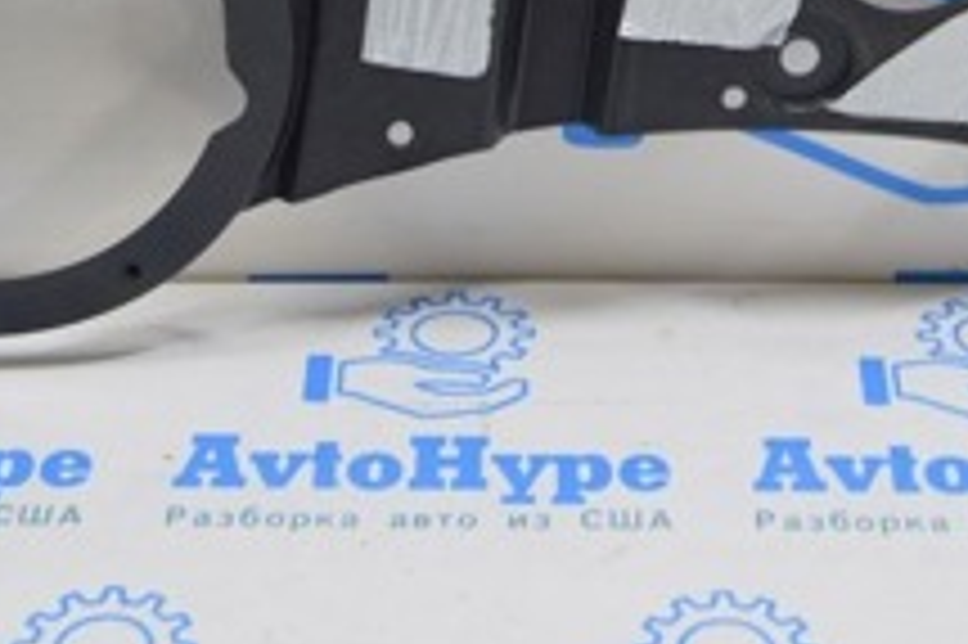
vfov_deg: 11.5
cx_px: 558
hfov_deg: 17.6
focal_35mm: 116
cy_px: -223
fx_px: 3117
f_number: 5.6
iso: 400
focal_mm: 26
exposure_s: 1/20
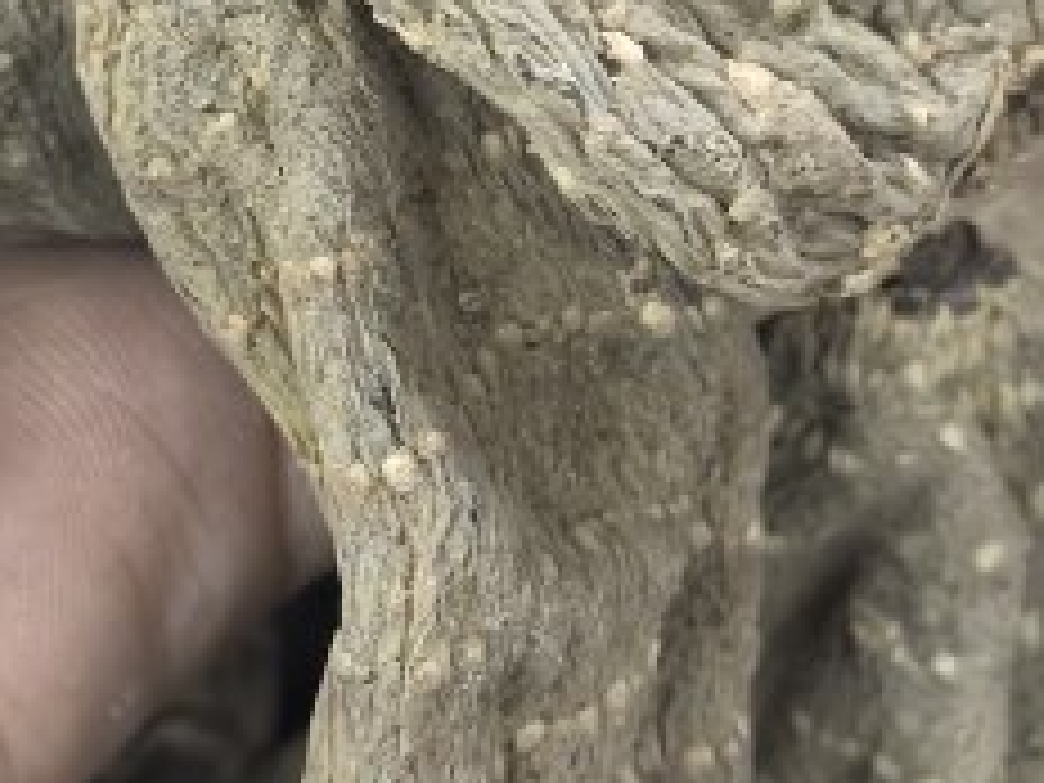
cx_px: 198
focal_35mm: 124
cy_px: -146
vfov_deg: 11.7
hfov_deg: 15.8
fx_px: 3740
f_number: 2
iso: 1600
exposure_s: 1/500
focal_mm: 5.75
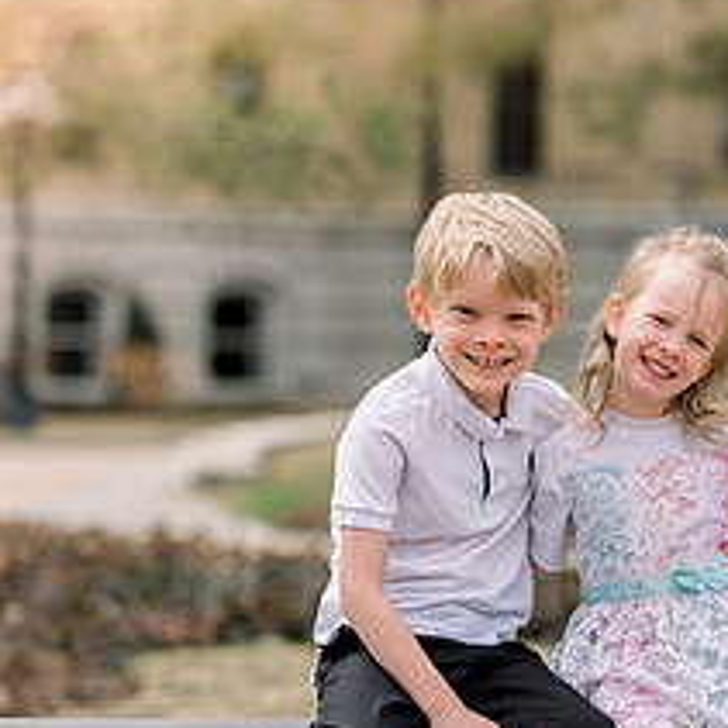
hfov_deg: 9.8
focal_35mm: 178
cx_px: 555
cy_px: 561
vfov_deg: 9.8
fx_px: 4235
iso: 100
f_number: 2
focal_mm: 76
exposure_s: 1/2000
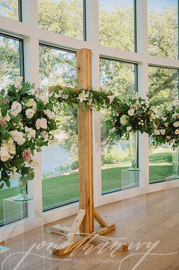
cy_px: 135
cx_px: 90
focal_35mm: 41
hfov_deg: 32.6
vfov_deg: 47.5
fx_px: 306
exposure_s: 1/160
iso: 100
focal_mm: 41
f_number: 2.8
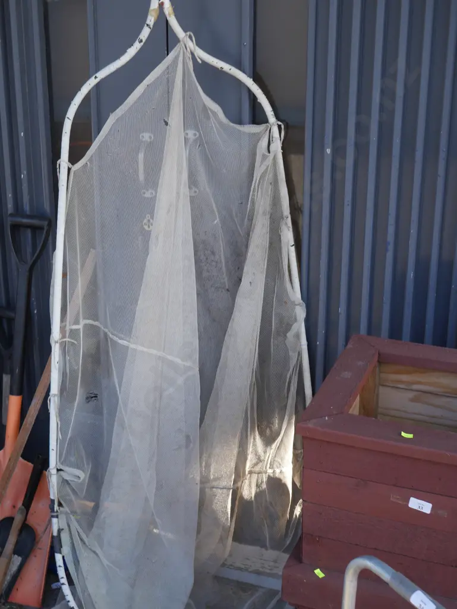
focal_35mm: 50
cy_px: 304
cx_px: 228
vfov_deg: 38.2
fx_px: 879
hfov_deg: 29.1
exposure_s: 1/125
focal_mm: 25
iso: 200
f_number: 5.3
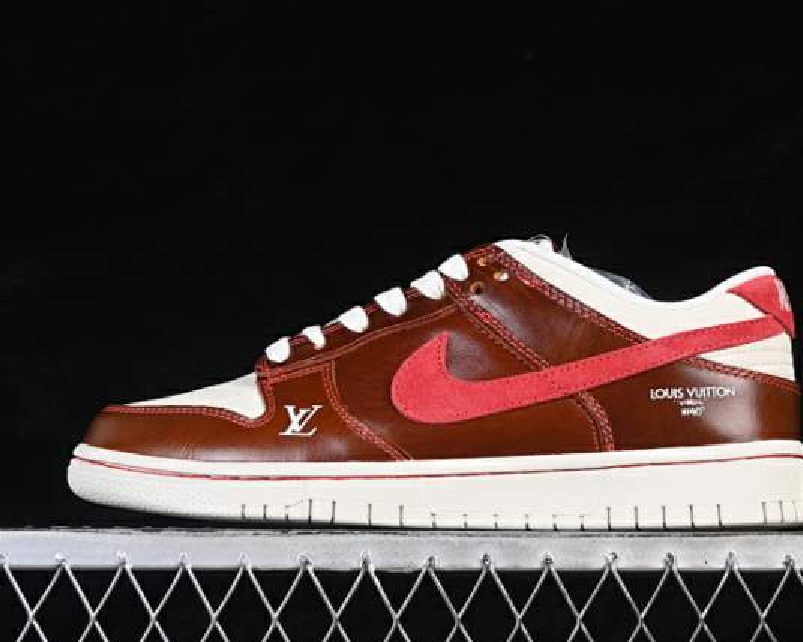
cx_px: 440
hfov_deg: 20.0
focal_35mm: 96
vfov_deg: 16.0
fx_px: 2282
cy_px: 304
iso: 160
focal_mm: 50
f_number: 7.1
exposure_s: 1/80
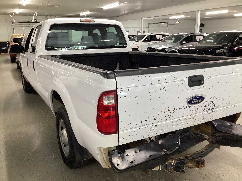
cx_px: 121
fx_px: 217
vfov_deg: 45.4
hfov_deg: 58.4
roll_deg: -0.2
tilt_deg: -15.2
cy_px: 90
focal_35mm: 31
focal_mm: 3.3
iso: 200
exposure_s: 1/60
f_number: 2.4
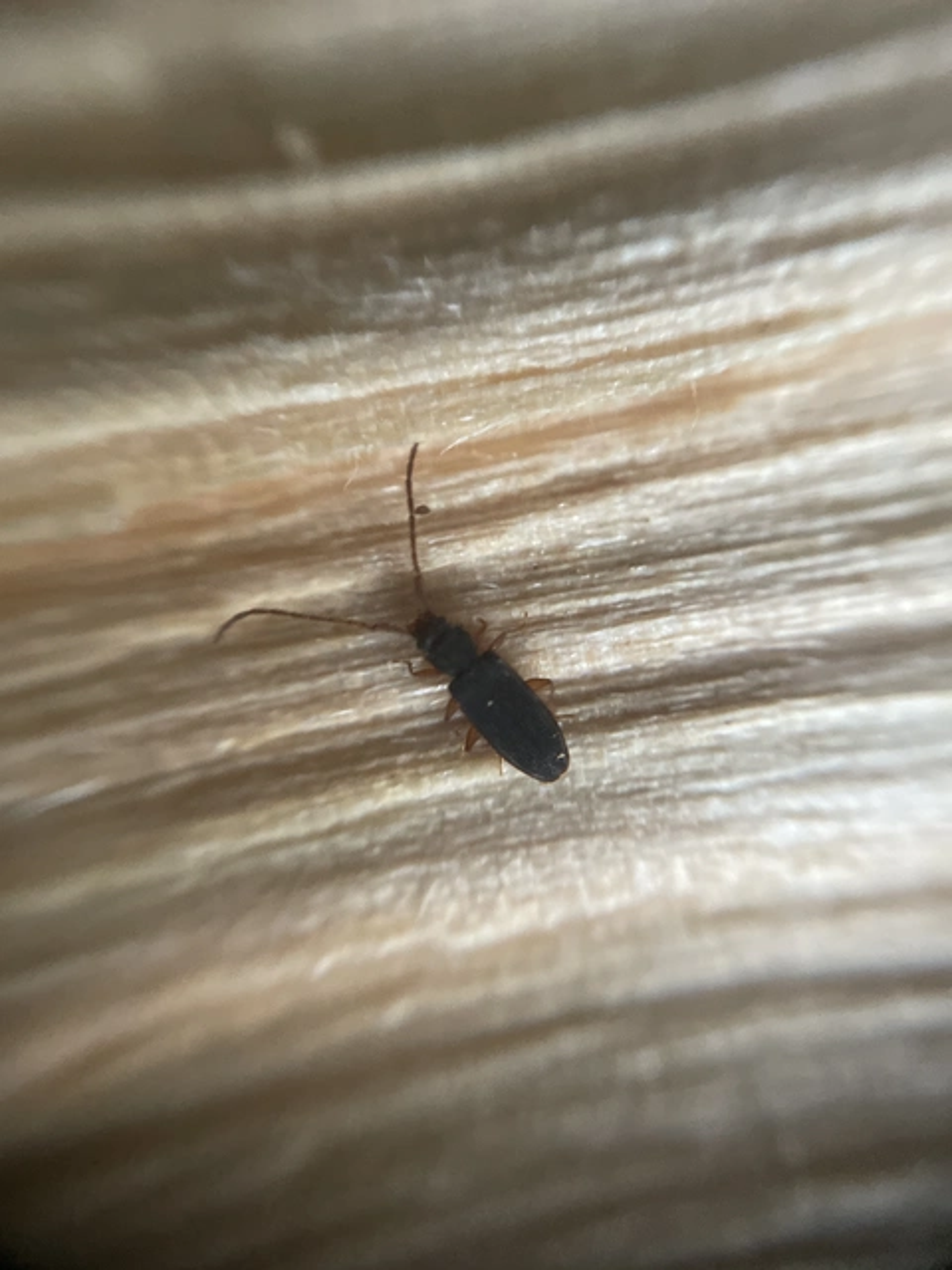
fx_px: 953
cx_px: 476
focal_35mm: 26
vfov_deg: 67.3
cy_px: 635
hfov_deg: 53.1
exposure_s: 1/52
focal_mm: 4.2
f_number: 1.6
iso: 500
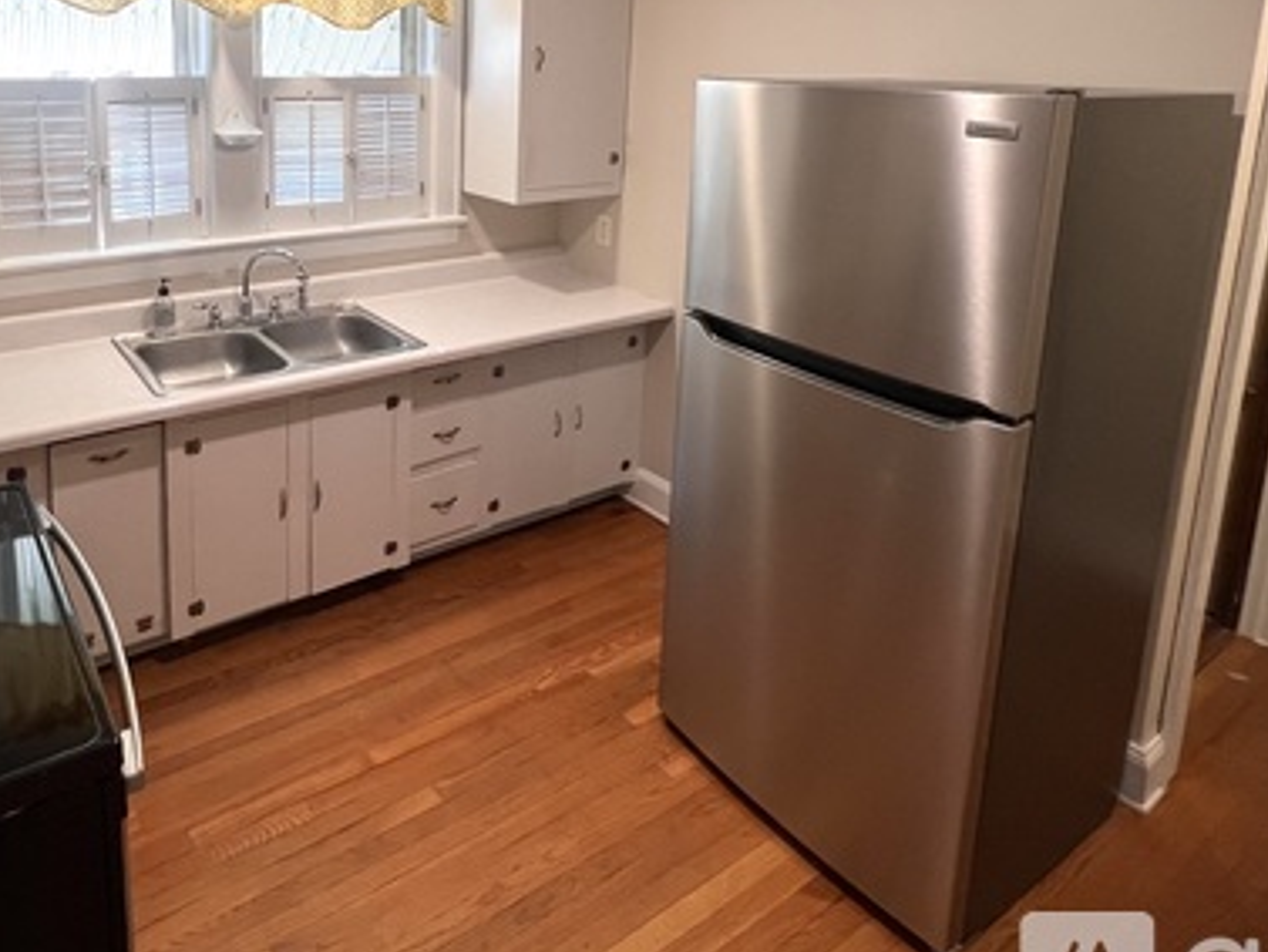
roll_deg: -0.3
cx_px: 442
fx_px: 843
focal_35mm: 23
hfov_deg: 72.1
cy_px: 205
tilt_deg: -11.2
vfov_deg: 55.2
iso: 200
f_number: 1.8
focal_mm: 1.57
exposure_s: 1/120
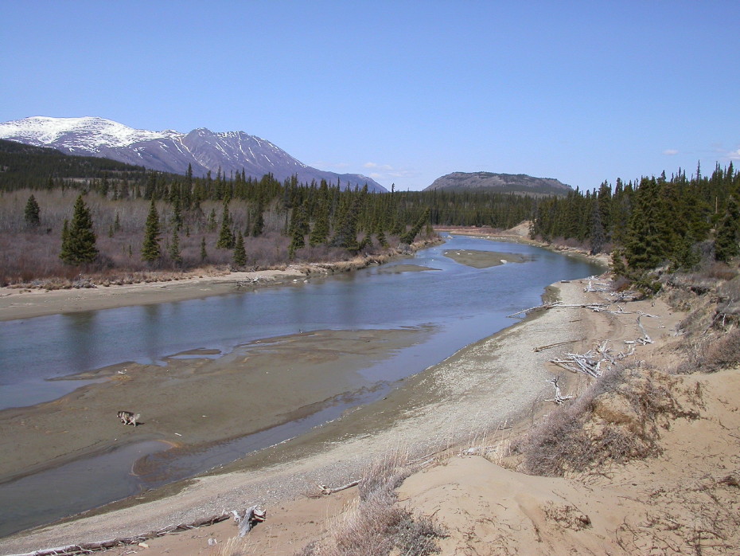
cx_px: 370
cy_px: 278
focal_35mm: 38
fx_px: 813
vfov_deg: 37.7
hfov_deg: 49.0
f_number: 7.5
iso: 100
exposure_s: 1/395
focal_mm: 7.85
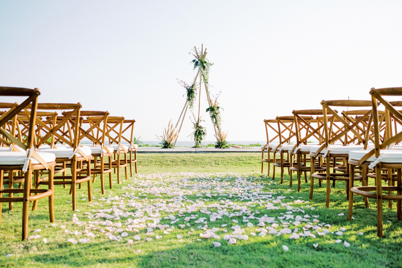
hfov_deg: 54.4
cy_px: 134
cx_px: 201
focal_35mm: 35
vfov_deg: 37.8
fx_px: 391
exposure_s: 1/2900
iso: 200
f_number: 2.8
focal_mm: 23
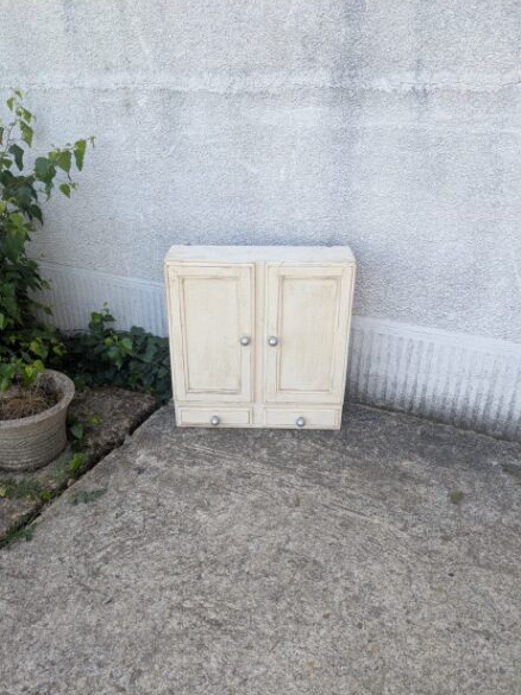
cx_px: 251
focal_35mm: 26
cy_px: 354
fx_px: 522
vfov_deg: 67.3
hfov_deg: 53.0
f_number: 1.89
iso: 75
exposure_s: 1/284
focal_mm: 5.43
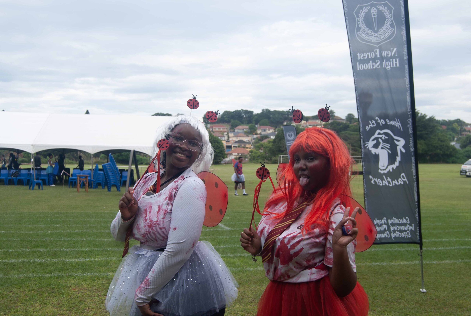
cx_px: 236
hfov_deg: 49.5
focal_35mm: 39
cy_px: 158
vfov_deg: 34.3
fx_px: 511
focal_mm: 26
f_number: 6.3
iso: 100
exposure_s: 1/160
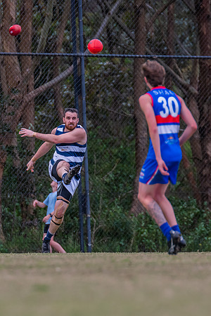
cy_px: 182
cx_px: 25
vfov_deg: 2.4
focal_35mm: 852
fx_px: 7486
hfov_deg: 1.6
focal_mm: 420
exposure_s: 1/2000
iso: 800
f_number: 5
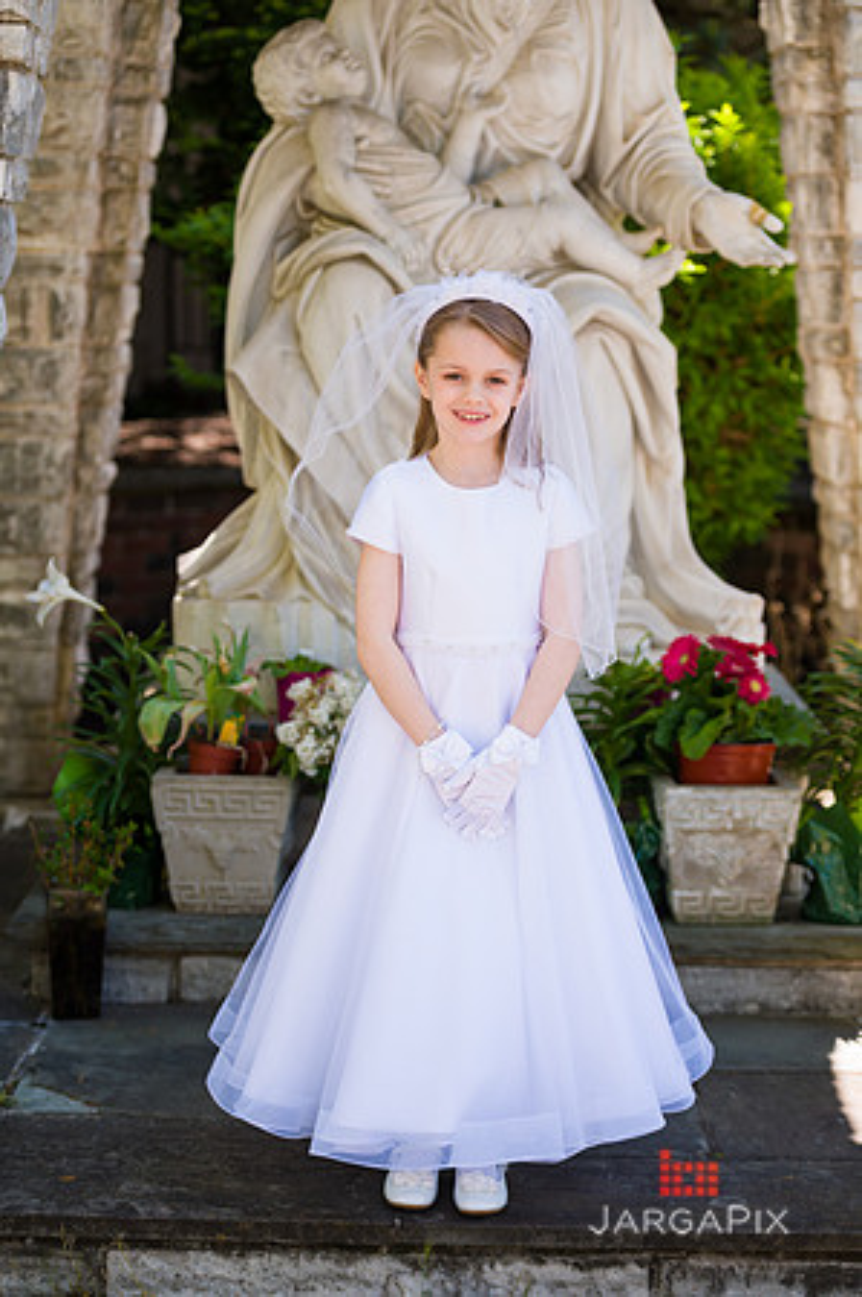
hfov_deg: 16.6
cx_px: 431
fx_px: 2952
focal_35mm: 82
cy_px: 648
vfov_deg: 24.8
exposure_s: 1/640
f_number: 3.2
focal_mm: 82
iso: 200
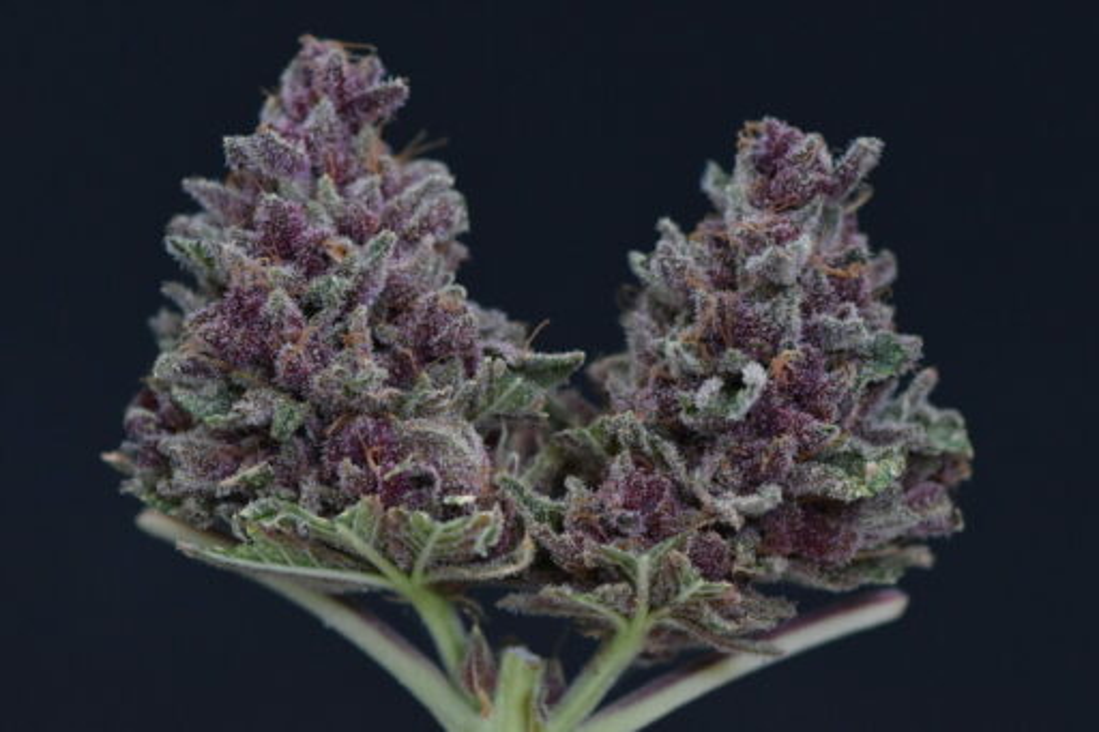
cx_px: 550
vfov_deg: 8.7
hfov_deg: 13.0
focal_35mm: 158
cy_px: 366
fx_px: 4806
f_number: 7.1
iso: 2500
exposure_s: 1/800
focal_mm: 105
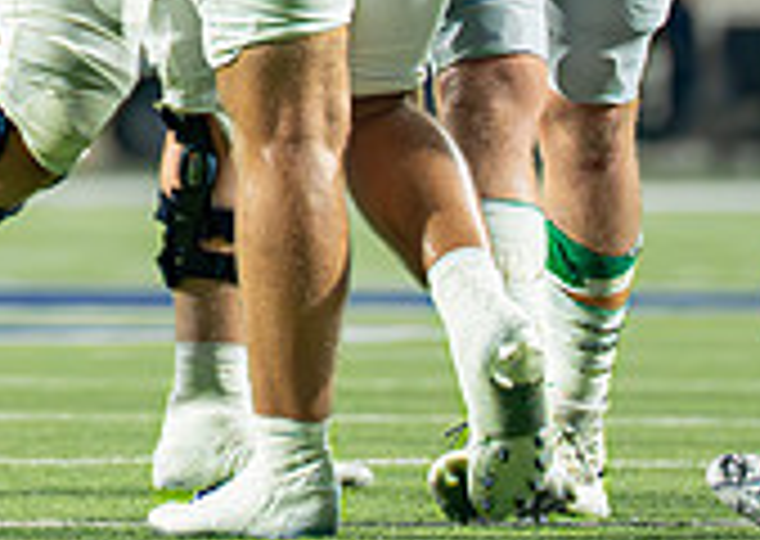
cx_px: -285
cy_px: -485
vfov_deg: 1.2
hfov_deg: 1.7
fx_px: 25139
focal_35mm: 1167
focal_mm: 200
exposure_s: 1/1250
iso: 3200
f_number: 2.8
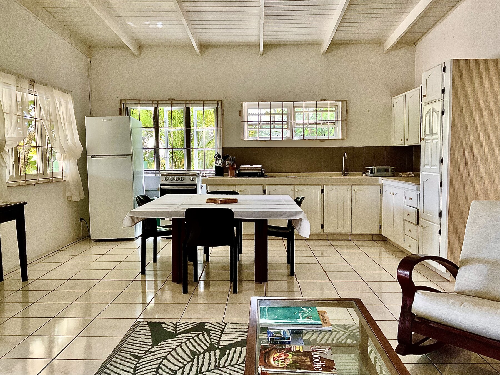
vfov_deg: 48.2
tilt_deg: -5.4
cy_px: 188
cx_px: 250
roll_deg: +1.0
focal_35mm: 29
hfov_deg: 61.7
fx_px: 419
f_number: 1.8
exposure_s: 1/60
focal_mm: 3
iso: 50
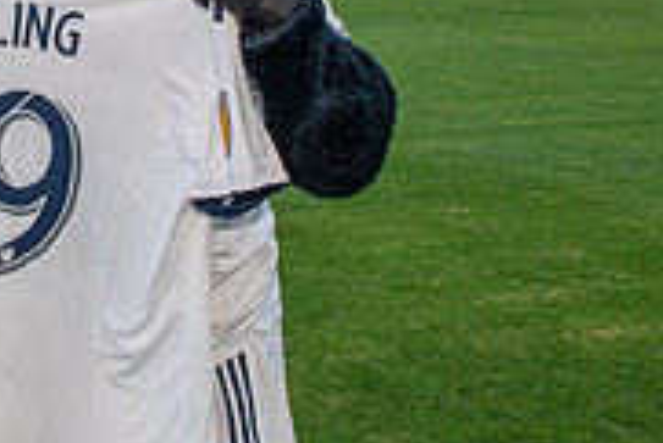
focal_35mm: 77
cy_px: 13
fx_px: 1419
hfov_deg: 24.9
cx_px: -22
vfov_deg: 17.4
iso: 800
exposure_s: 1/320
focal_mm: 24
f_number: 10
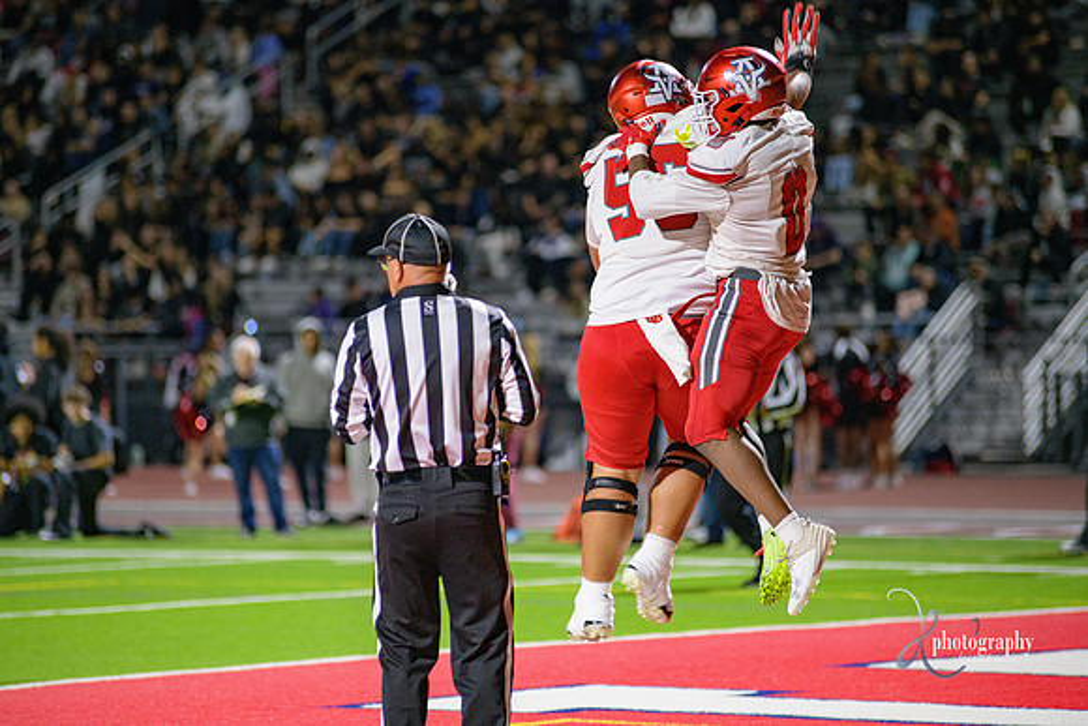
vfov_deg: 6.9
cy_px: 363
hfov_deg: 10.3
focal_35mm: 200
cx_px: 544
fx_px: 6046
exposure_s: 1/320
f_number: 2.8
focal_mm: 200
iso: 2000
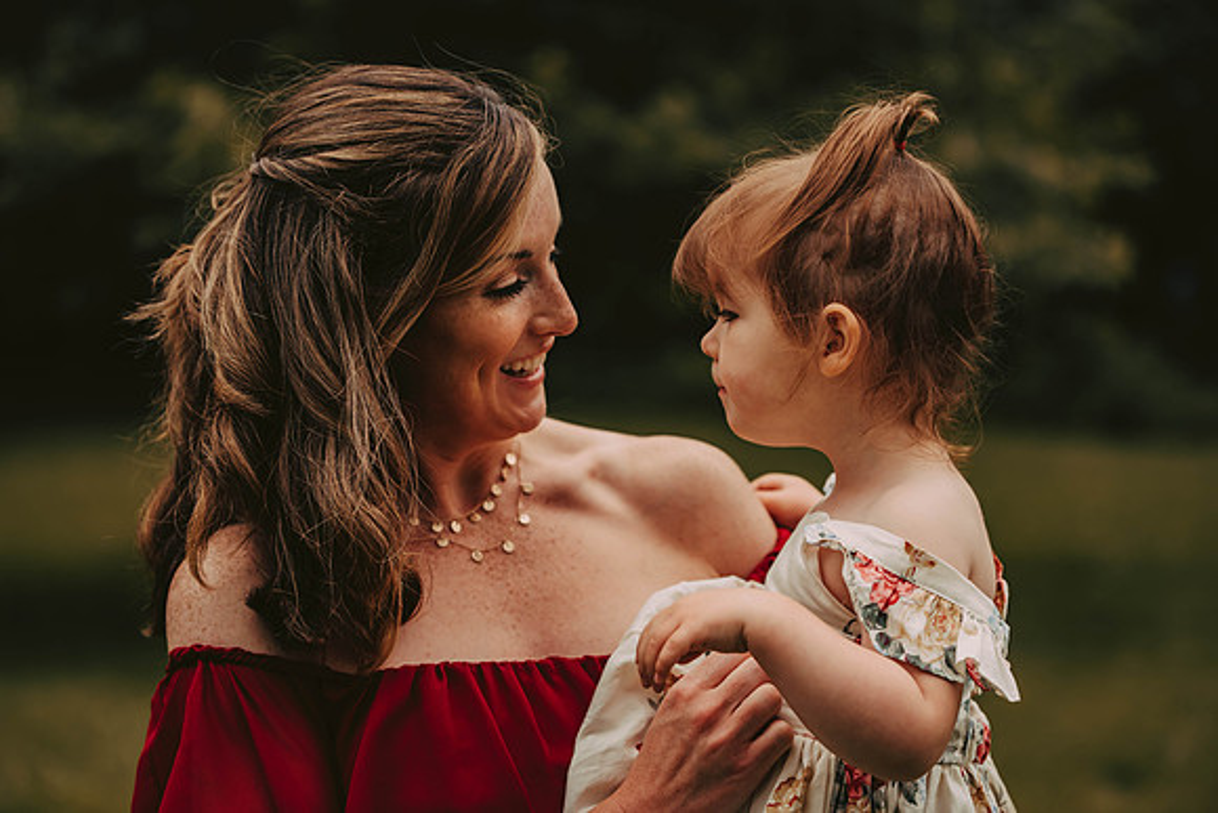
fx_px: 3046
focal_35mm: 90
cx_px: 609
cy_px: 406
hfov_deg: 22.6
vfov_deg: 15.2
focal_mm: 90
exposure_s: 1/4000
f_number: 2.8
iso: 640
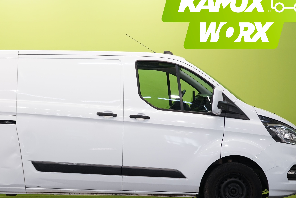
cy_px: 137
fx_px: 937
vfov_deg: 12.0
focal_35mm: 114
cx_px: 86
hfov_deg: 17.9
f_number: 5.6
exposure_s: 1/30
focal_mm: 65
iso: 320
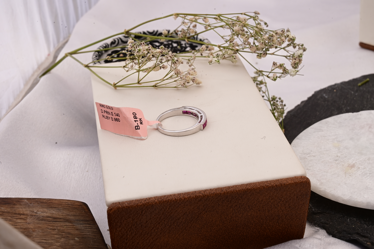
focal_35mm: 70
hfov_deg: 28.9
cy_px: 124
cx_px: 187
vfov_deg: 19.4
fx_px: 727
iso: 640
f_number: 22
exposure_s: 1/60
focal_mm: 70
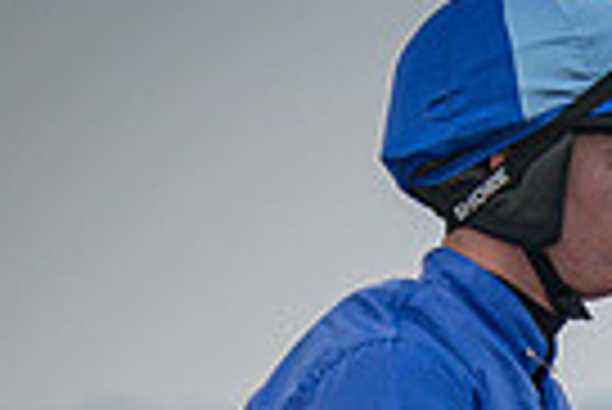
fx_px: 10755
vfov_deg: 2.2
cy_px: 980
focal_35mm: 632
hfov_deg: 3.2
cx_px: 1645
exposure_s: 1/1600
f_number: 4
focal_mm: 98
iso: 400
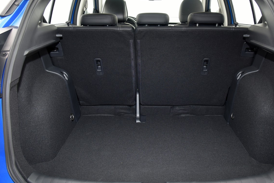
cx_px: 154
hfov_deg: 55.6
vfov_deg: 38.9
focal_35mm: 34
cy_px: 83
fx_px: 259
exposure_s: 1/80
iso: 400
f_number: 5.6
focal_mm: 24
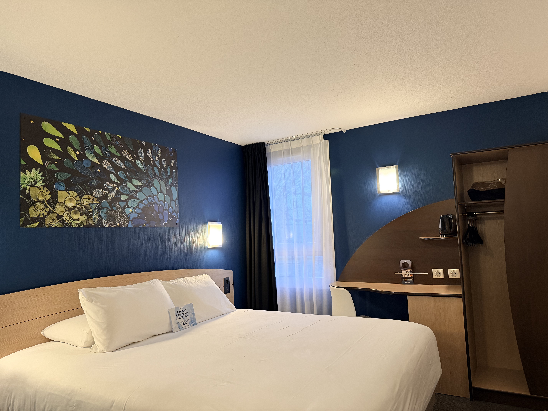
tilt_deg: +4.7
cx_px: 274
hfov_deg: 71.6
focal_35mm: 24
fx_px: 380
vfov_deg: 56.8
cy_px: 206
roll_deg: +2.6
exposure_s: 1/50
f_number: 1.78
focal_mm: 6.76
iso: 320
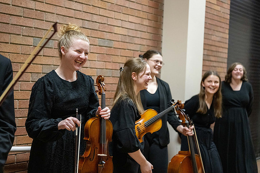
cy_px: 85
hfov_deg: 35.6
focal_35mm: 56
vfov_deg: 24.2
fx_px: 404
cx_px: 129
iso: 6400
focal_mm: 55
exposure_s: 1/250
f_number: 2.8
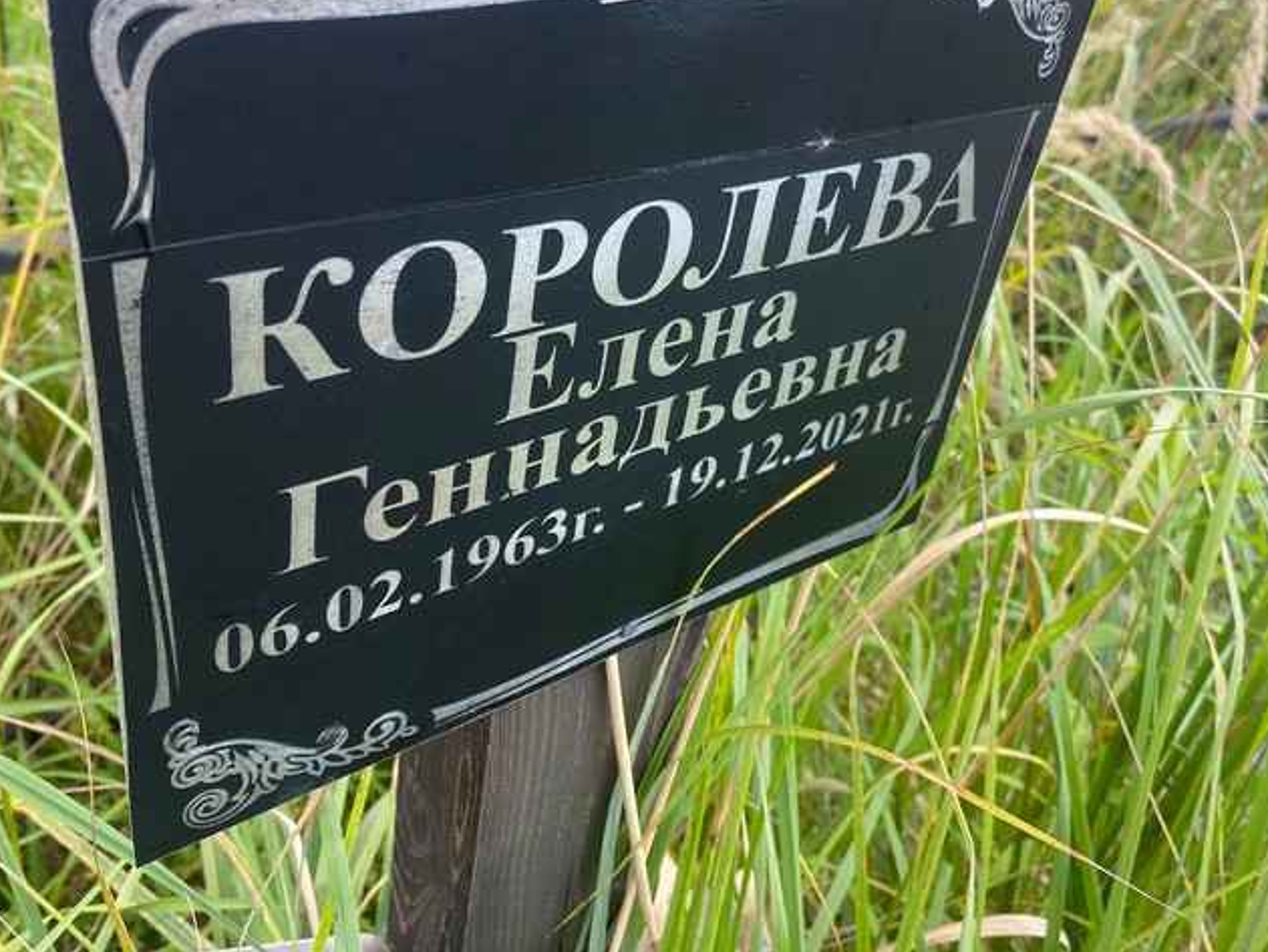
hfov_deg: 55.3
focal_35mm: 33
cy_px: 366
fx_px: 1209
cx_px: 670
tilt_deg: -31.1
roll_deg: -10.6
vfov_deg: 42.7
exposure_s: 1/308
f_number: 1.8
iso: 32
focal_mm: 4.25
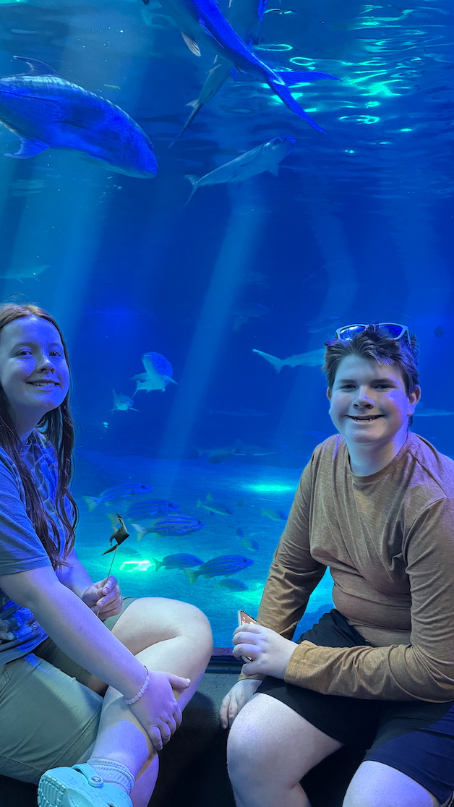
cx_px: 192
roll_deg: -0.3
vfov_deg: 64.2
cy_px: 440
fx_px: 642
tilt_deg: -8.9
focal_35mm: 30
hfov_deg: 38.9
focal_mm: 6.76
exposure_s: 1/60
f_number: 1.78
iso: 800
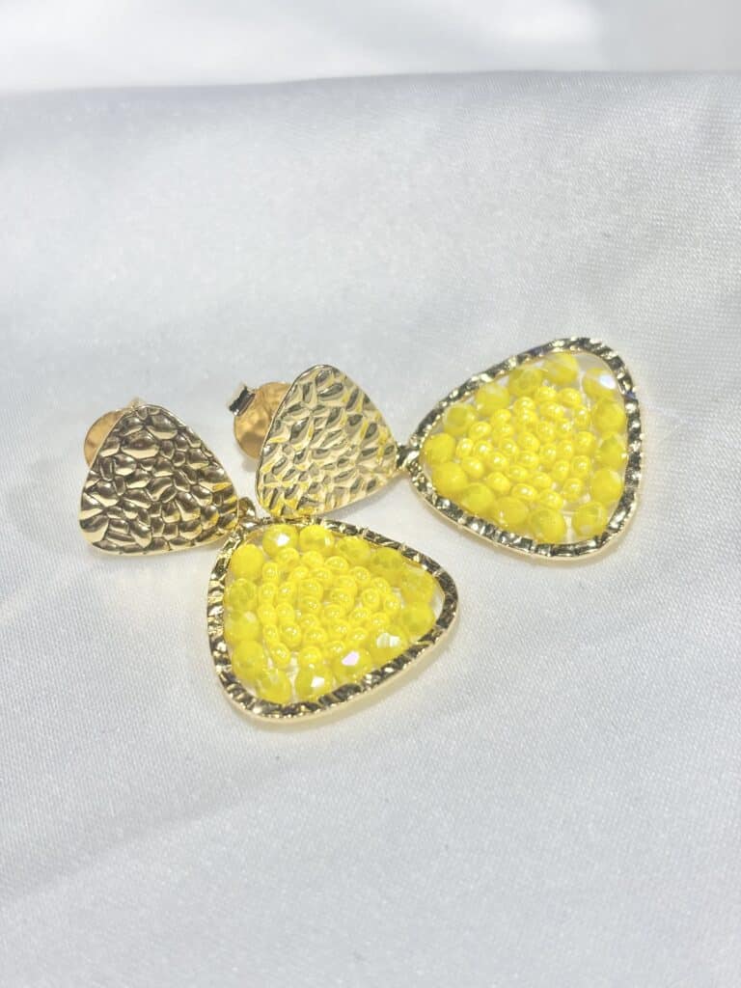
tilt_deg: -38.5
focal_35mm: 52
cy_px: 494
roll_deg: +6.6
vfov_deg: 36.8
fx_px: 1484
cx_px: 370
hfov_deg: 28.0
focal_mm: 5.96
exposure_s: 1/391
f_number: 1.6
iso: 32
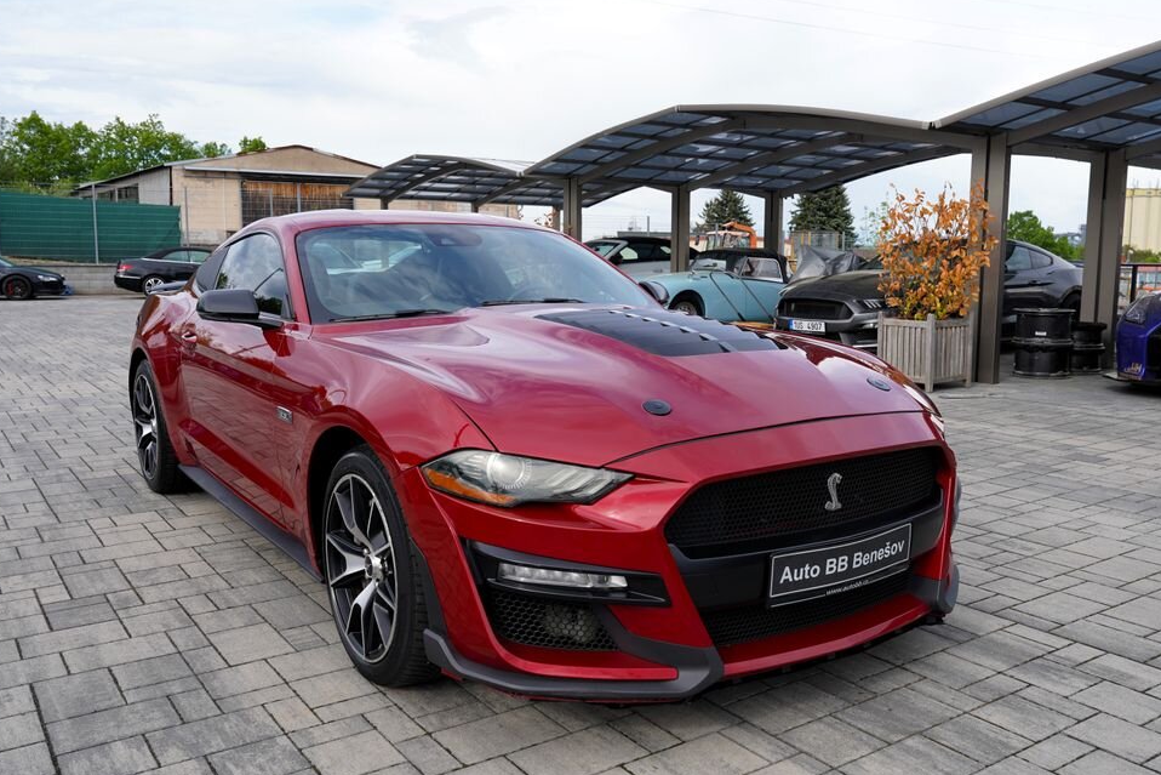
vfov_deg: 42.3
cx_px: 583
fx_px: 1000
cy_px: 398
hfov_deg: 60.3
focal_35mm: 31
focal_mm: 29
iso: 100
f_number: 6.3
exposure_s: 1/160
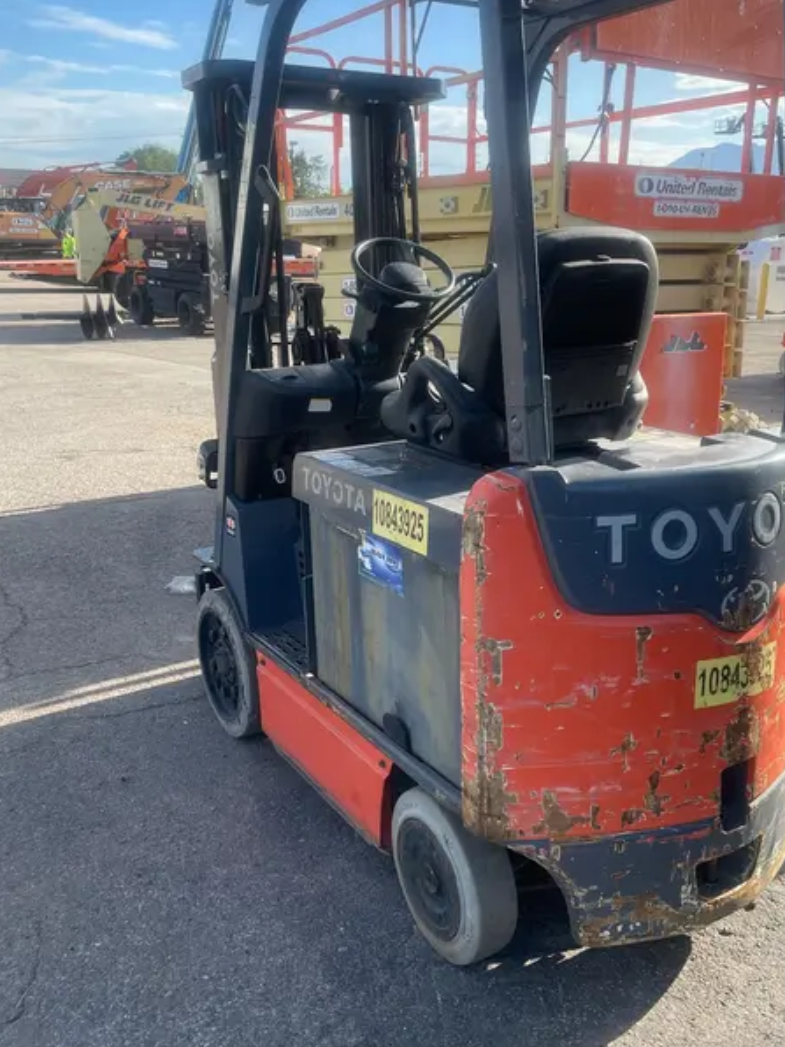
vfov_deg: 56.8
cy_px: 531
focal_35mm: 32
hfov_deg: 44.0
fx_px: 968
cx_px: 451
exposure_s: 1/861
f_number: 1.6
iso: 32
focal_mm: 4.2
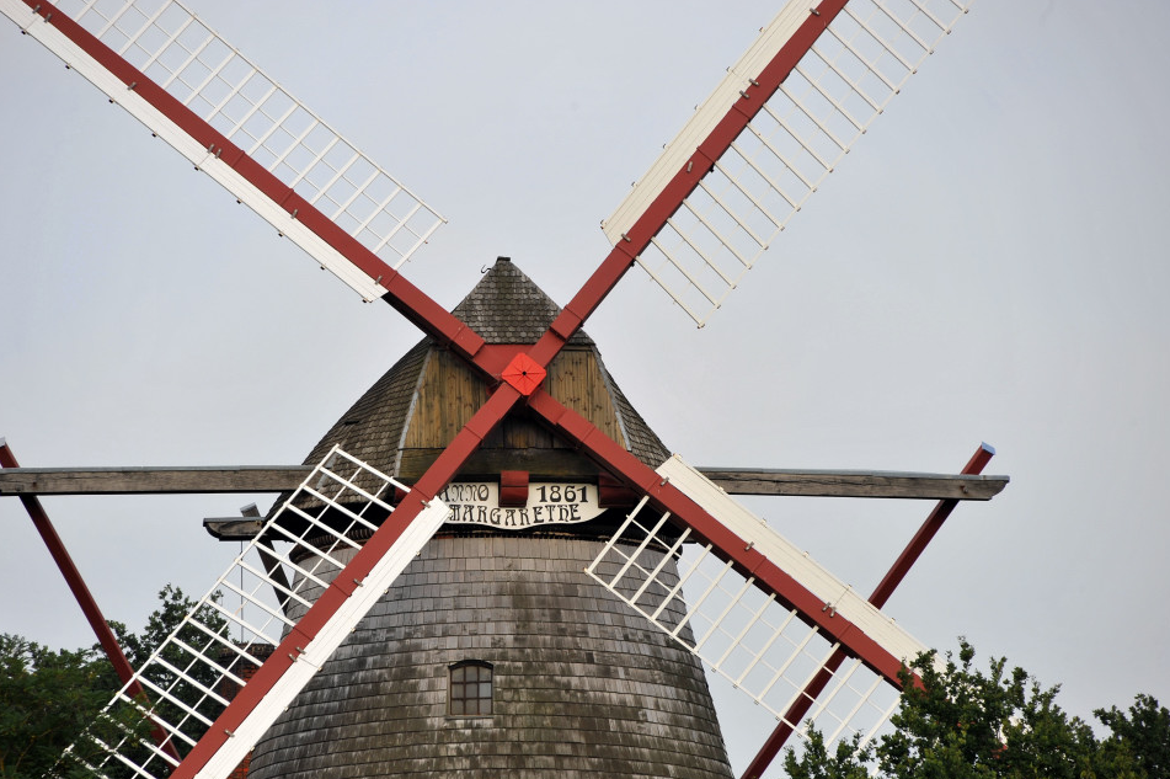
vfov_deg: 4.3
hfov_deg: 6.4
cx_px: 545
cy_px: 417
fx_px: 10492
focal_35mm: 323
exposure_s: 1/320
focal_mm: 300
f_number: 9
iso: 200
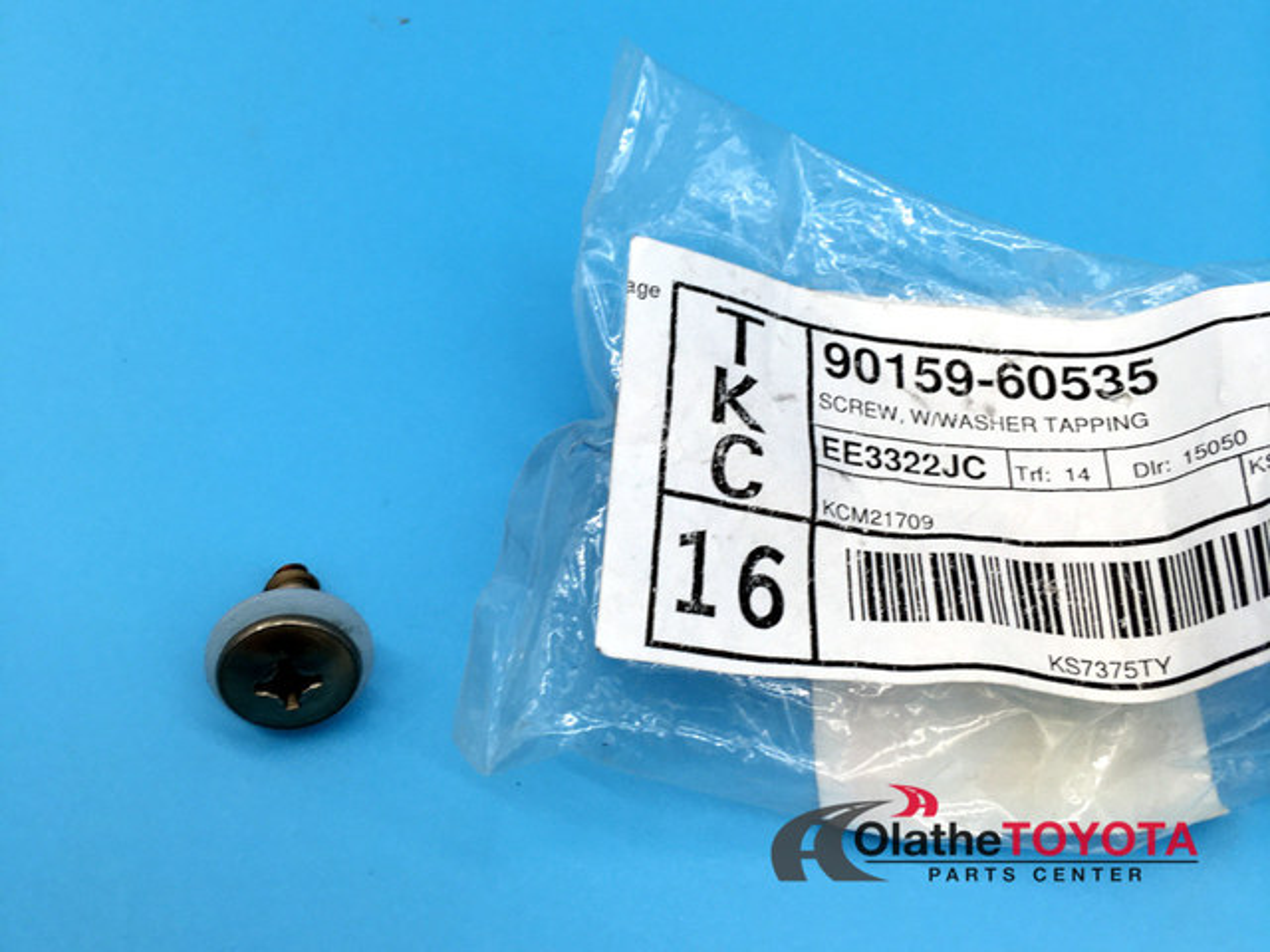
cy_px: 476
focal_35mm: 29
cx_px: 635
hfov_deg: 61.7
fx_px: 1064
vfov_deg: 48.2
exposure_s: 1/120
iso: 25
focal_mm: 4.15
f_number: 2.2
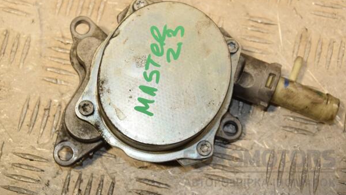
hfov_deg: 26.8
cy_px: 81
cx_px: 173
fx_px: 725
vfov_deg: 15.3
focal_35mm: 79
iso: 800
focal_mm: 50
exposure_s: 1/200
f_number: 7.1
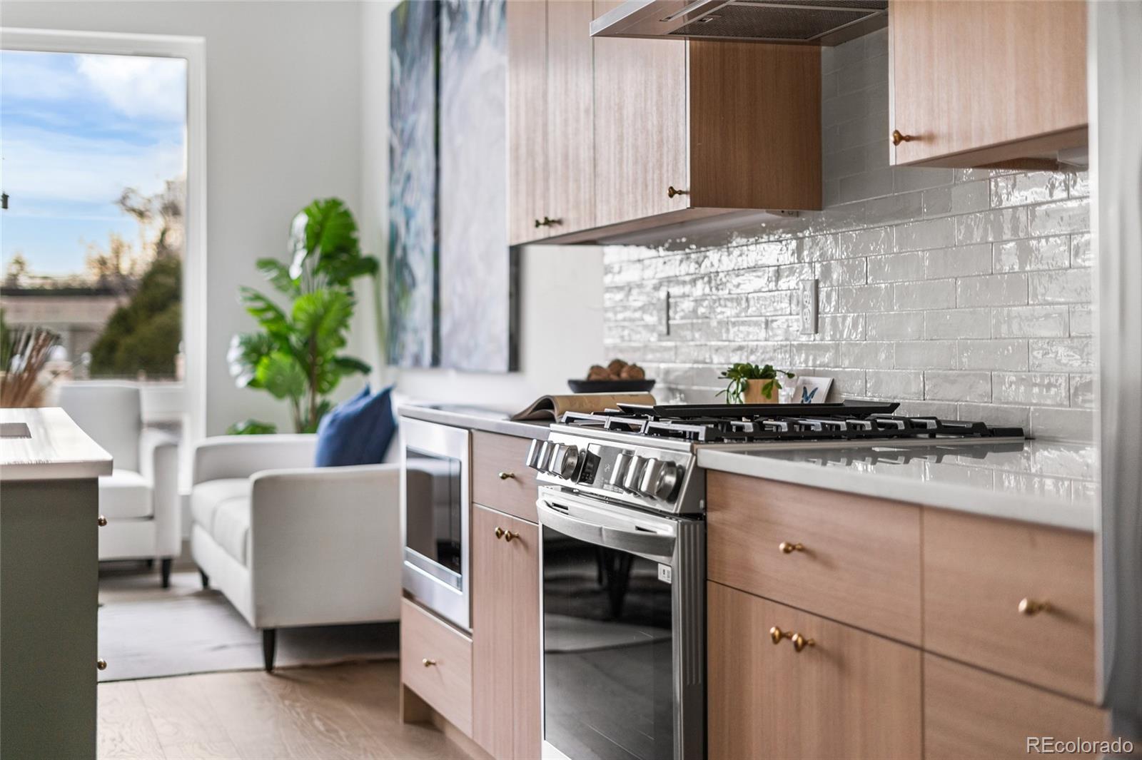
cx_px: 571
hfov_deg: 39.6
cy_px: 380
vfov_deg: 27.0
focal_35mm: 50
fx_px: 1585
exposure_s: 1/60
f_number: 1.8
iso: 500
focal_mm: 50
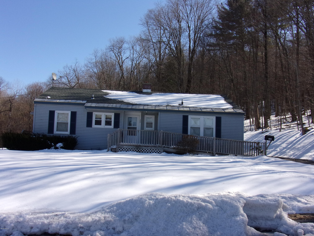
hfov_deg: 55.4
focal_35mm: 33
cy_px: 118
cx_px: 157
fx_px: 299
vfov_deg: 42.9
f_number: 3.7
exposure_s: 1/800
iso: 80
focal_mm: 5.9
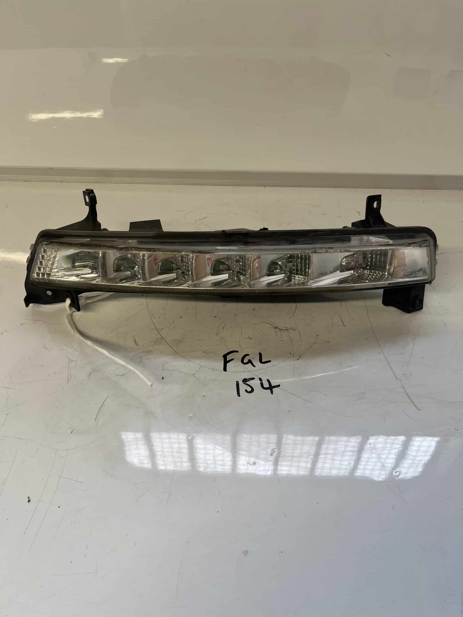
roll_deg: +0.7
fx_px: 464
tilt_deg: -44.3
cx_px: 232
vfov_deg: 67.3
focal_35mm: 26
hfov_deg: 53.1
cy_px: 308
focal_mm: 5.1
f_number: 1.6
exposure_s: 1/100
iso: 80
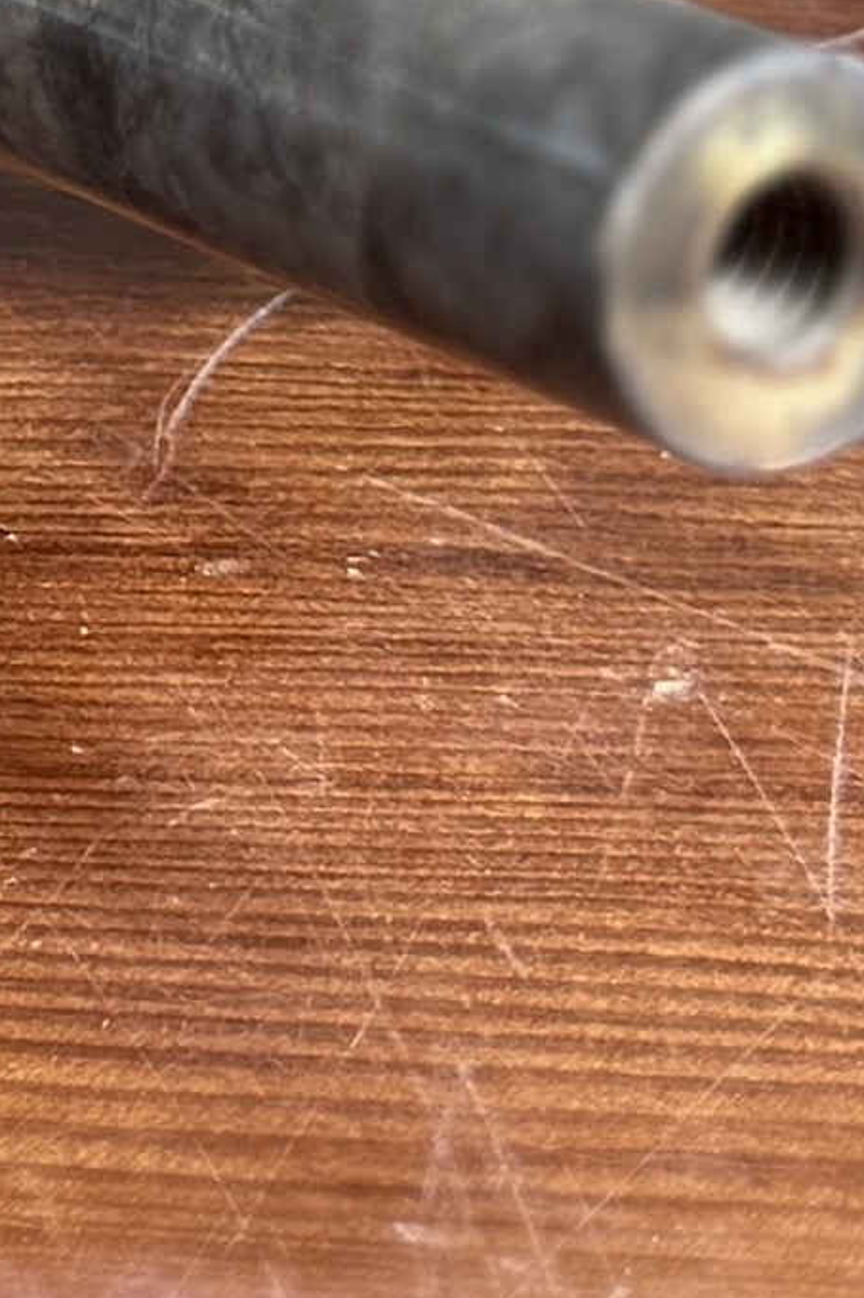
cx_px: -1320
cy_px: -618
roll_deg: -0.5
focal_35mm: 105
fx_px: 3782
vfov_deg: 17.6
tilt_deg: -20.5
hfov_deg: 10.8
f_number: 1.78
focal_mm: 6.76
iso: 80
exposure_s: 1/121
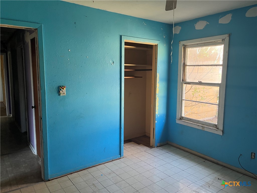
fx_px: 193
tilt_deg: -4.3
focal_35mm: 26
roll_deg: -0.4
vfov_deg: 53.1
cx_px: 128
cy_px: 96
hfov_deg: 67.3
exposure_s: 1/82
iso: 125
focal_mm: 5.1
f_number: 1.6
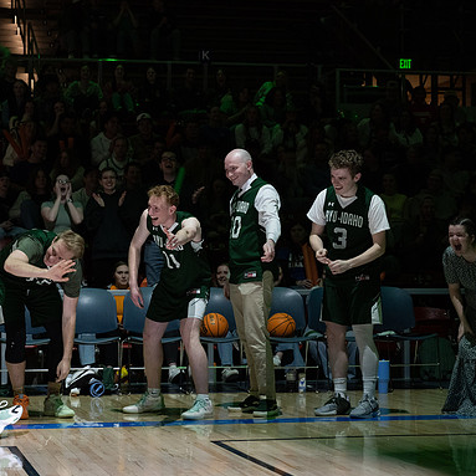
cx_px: 199
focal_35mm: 90
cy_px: 239
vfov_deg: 19.3
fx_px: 1400
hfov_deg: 19.3
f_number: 4
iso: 2500
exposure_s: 1/320
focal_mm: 70
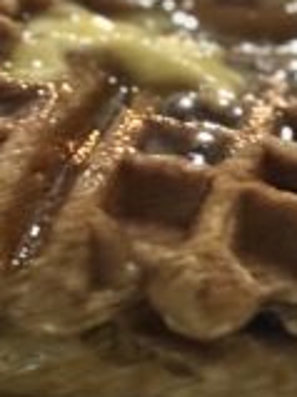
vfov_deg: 6.3
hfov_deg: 4.8
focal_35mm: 309
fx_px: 3540
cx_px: 319
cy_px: -310
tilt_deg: -28.2
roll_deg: +1.4
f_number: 1.78
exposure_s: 1/30
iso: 640
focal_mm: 6.76
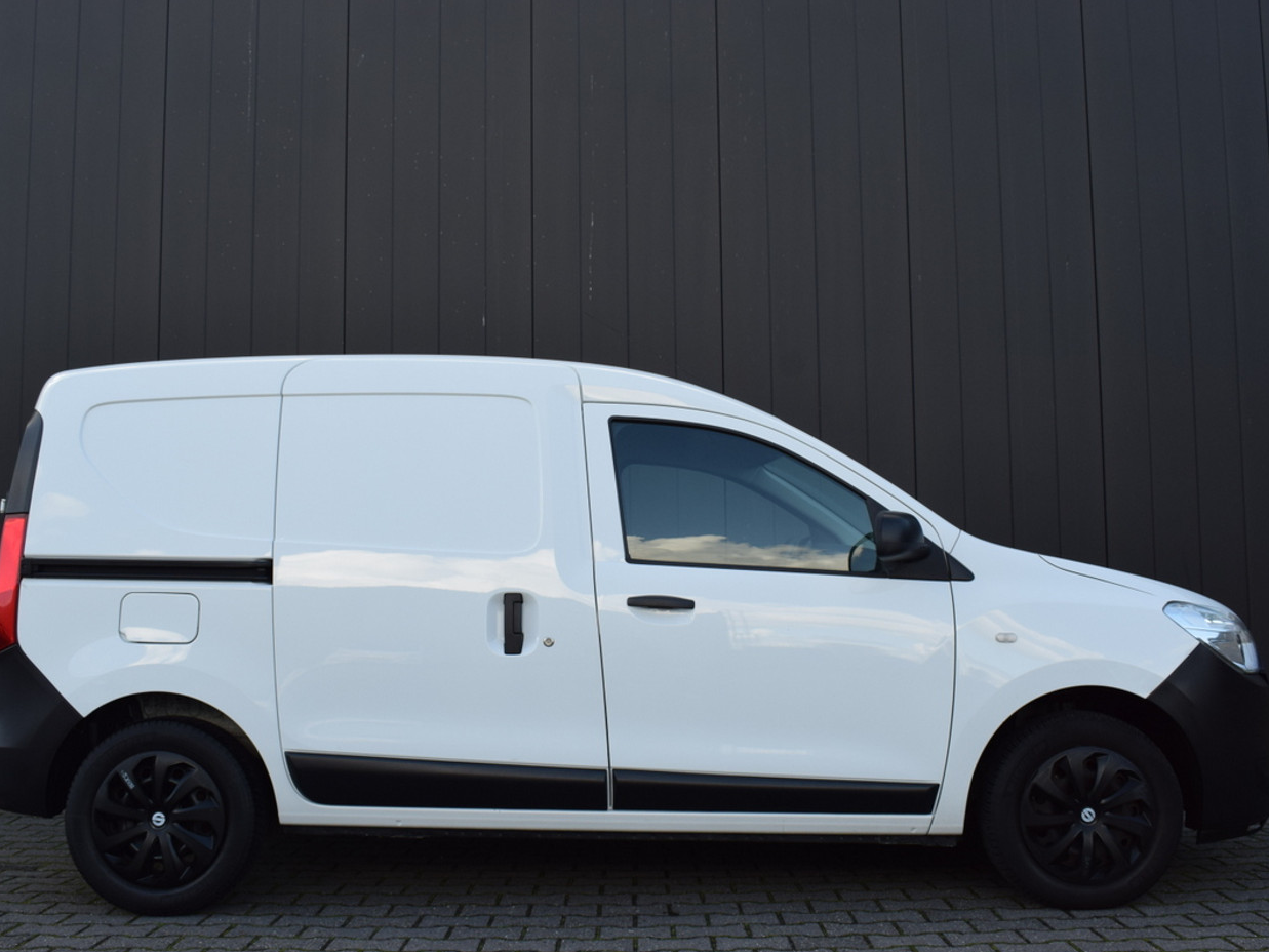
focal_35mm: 38
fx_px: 1376
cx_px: 618
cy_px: 478
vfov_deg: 38.2
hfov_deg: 49.5
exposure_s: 1/250
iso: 400
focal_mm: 23
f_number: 8
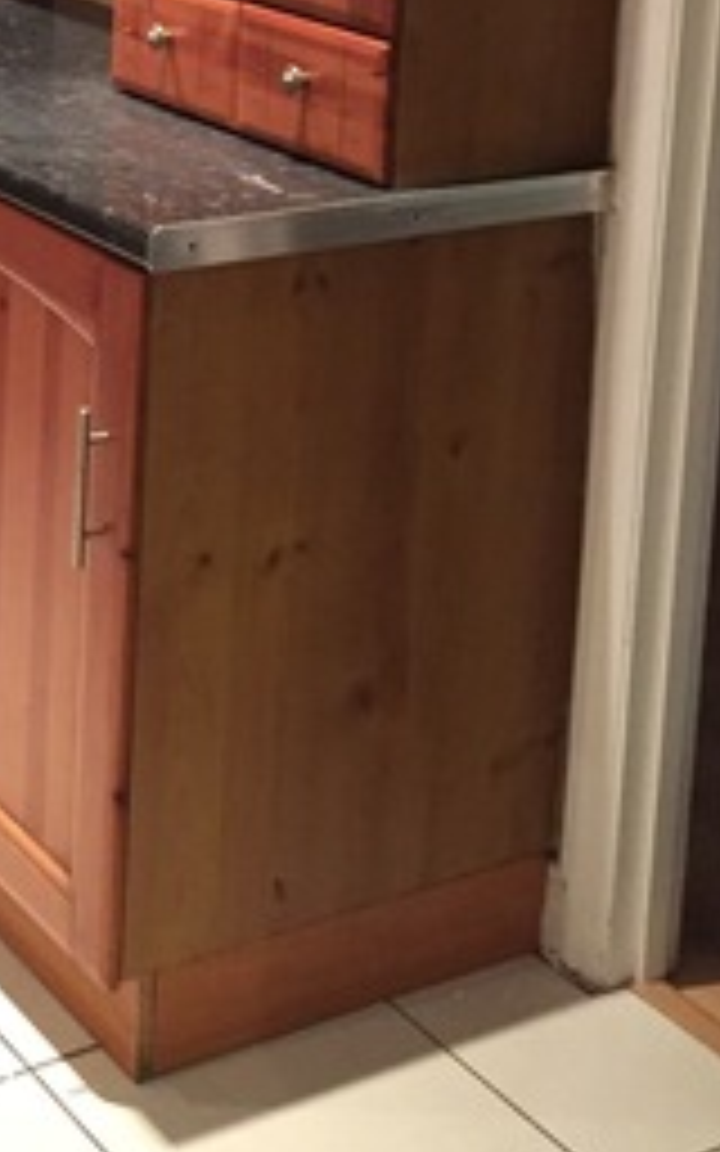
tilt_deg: -7.4
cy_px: -45
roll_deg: -0.7
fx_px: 2260
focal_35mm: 72
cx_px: -32
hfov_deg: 17.6
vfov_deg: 26.8
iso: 320
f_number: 2.2
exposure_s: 1/17
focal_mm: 4.15
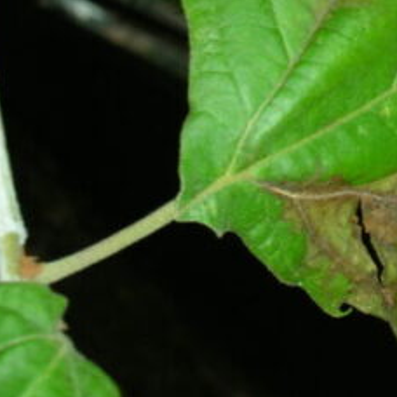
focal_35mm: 118
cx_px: 388
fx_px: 1531
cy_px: 76
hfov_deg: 14.6
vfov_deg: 14.7
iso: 58
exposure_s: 1/120
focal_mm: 10.1
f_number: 11.3
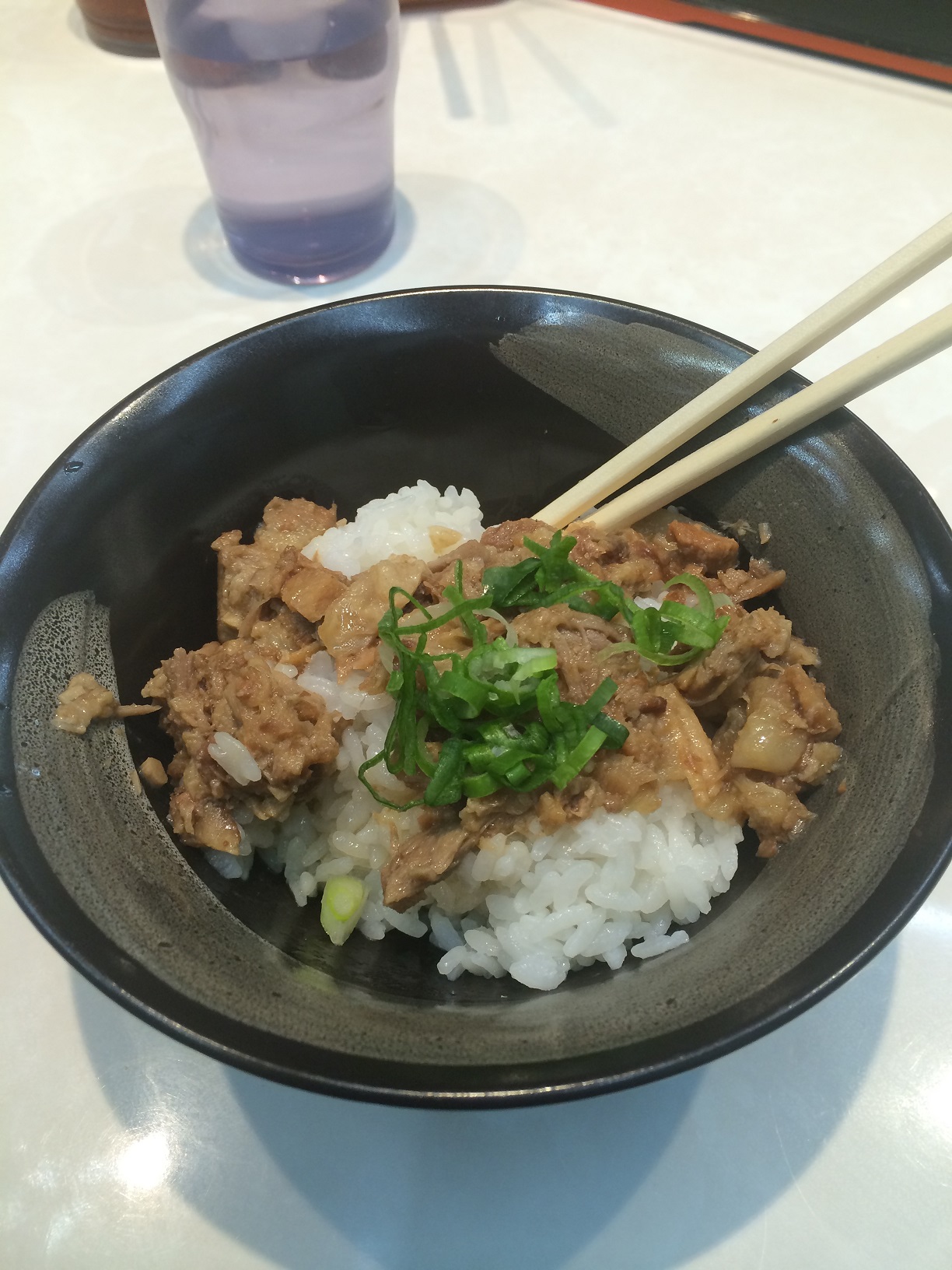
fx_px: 1100
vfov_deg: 60.0
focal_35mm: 30
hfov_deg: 46.8
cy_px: 635
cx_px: 476
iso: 40
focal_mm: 4.12
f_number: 2.2
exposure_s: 1/30
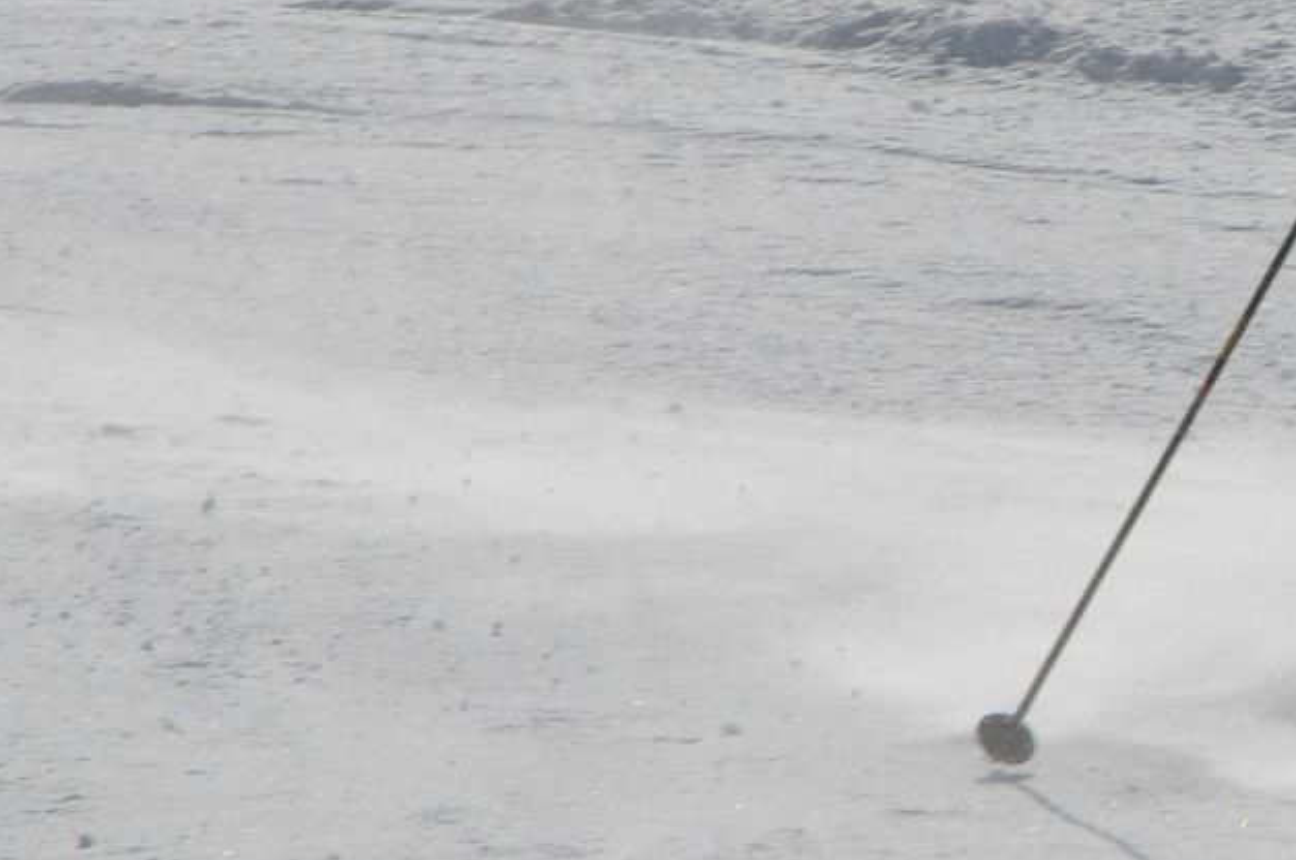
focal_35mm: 766
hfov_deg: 2.7
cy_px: 173
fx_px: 27533
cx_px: 1513
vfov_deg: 1.8
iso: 200
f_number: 25
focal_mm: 200
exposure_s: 1/250
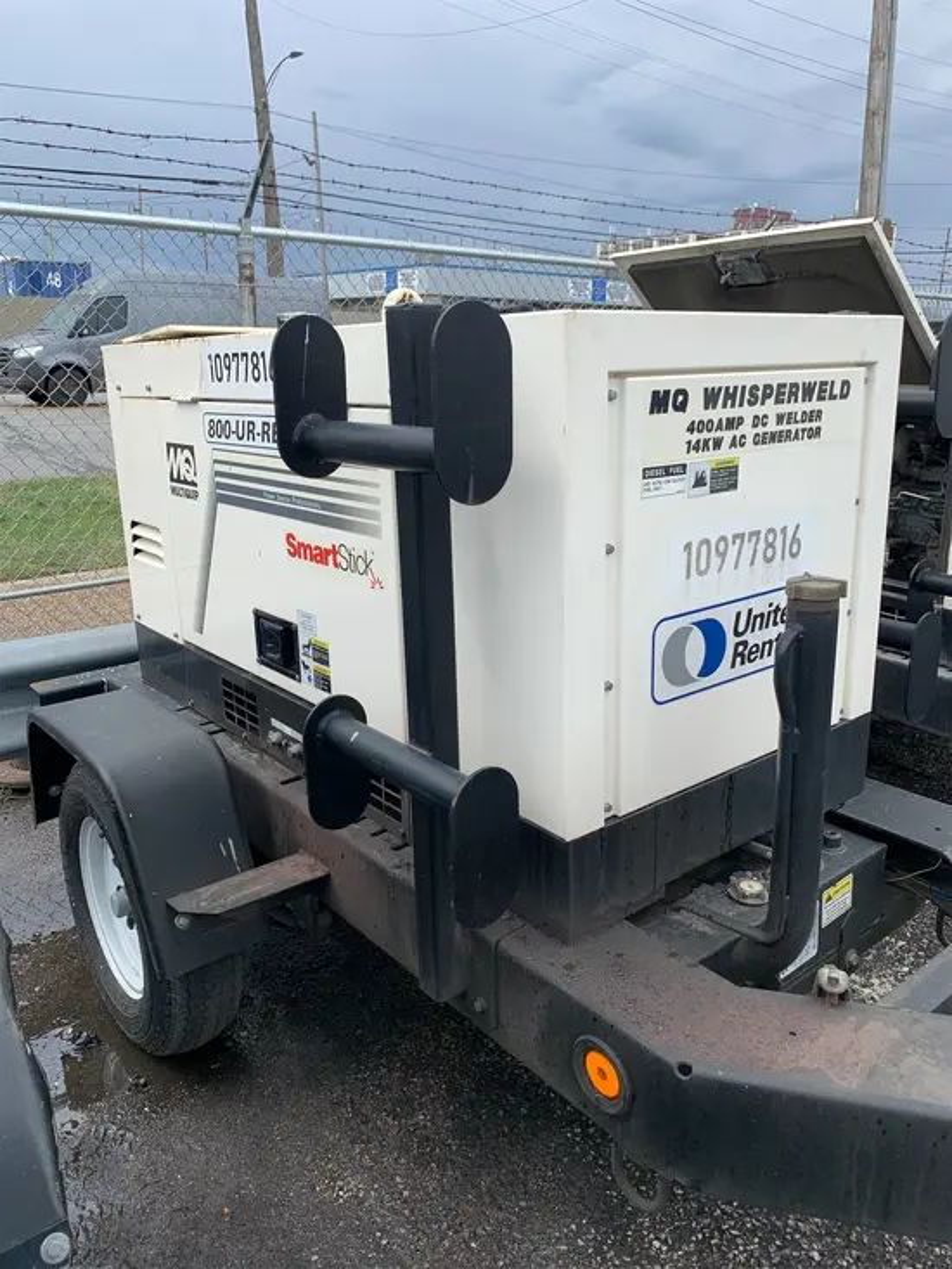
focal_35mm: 26
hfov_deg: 53.1
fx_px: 953
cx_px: 476
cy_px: 634
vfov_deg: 67.3
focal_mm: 4.25
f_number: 1.8
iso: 25
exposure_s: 1/1124
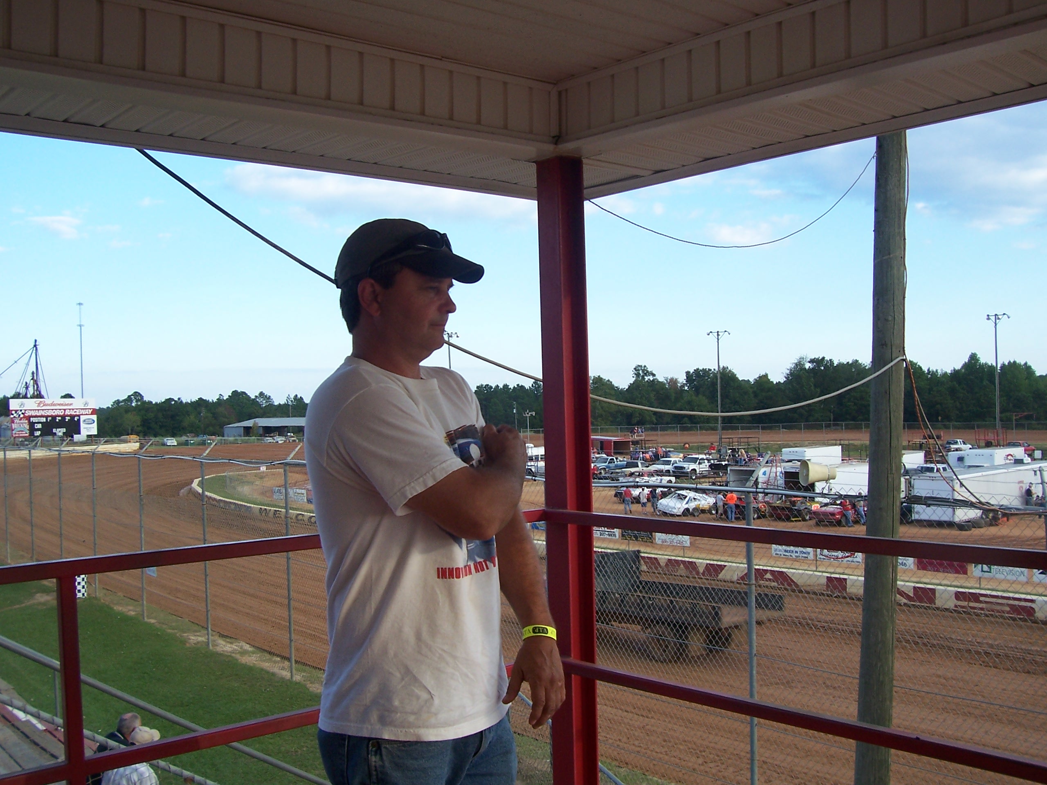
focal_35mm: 34
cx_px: 524
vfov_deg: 41.8
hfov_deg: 54.0
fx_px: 1028
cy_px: 392
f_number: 5.6
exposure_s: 1/125
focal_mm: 5.6
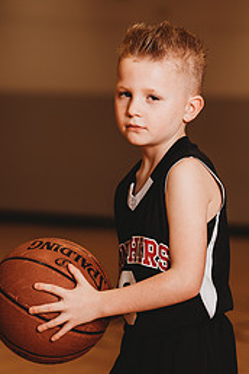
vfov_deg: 13.8
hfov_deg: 9.3
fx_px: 1535
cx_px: 158
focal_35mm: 148
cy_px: 273
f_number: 2.5
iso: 100
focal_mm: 85
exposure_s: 1/160
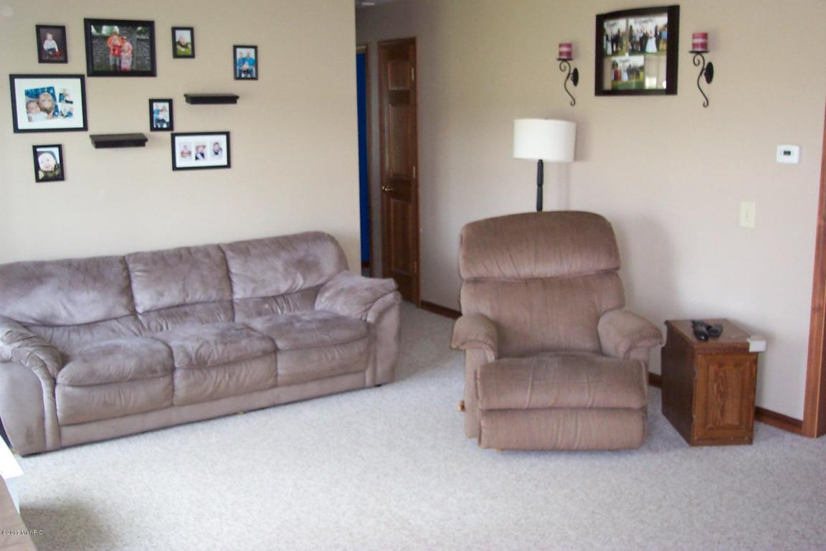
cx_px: 413
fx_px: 872
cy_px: 276
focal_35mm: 38
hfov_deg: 50.7
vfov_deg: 35.1
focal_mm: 8
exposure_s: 1/20
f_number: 2.8
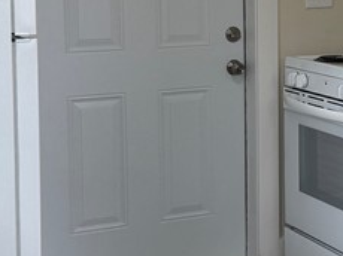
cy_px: 57
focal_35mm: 107
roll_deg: -0.9
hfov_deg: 17.9
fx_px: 1059
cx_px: 349
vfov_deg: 13.7
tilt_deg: -5.8
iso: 100
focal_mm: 6.76
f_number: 1.78
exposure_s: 1/120
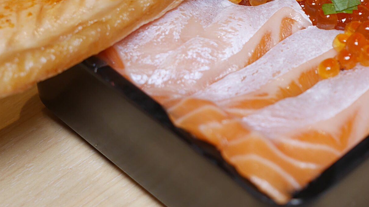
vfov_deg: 10.4
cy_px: 19
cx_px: 269
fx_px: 1135
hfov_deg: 18.4
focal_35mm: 116
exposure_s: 1/60
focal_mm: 25
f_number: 2.8
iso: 200
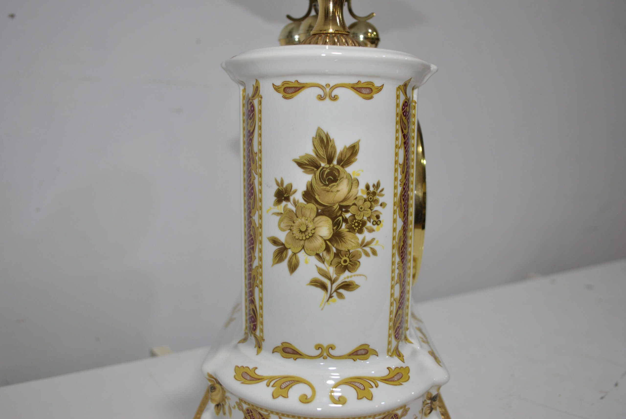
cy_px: 210
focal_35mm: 33
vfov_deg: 40.1
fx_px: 575
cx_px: 313
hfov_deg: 57.2
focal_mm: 22
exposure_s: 1/15
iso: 180
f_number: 4
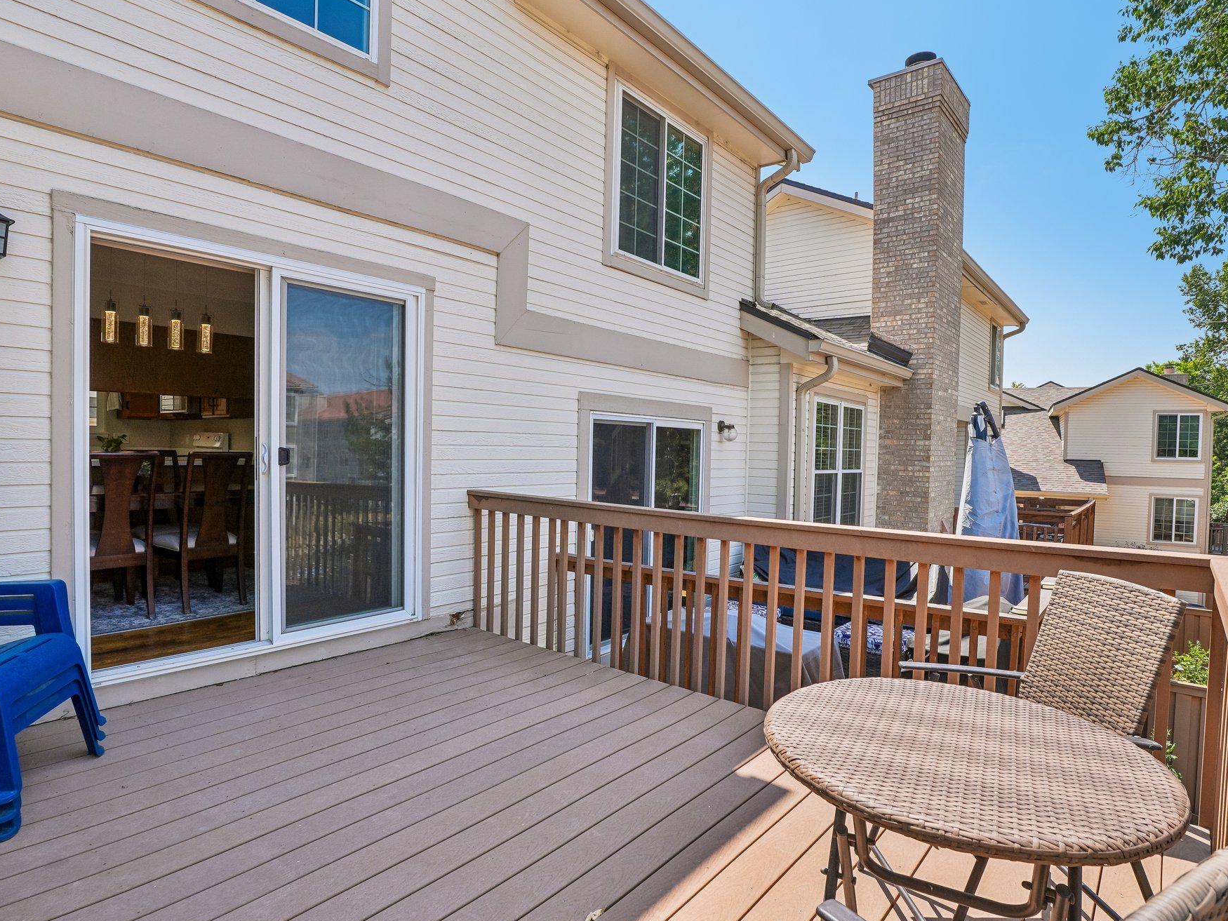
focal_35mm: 19
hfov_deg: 85.9
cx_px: 579
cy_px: 460
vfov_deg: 69.9
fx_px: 659
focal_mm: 11
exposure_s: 1/200
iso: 100
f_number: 8
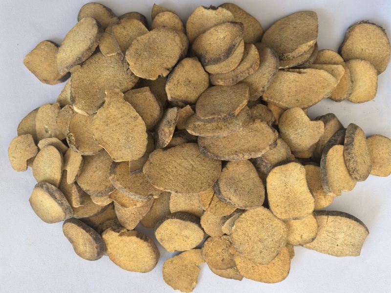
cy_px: 146
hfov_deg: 65.3
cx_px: 196
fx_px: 305
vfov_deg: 51.4
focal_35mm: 27
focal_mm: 5.75
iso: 320
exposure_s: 1/100
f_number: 2
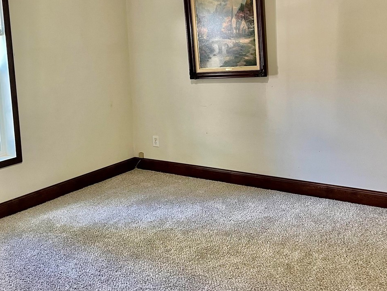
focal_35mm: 44
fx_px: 492
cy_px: 107
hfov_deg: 42.6
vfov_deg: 32.7
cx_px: 140
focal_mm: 5.1
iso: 200
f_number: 1.6
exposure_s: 1/60
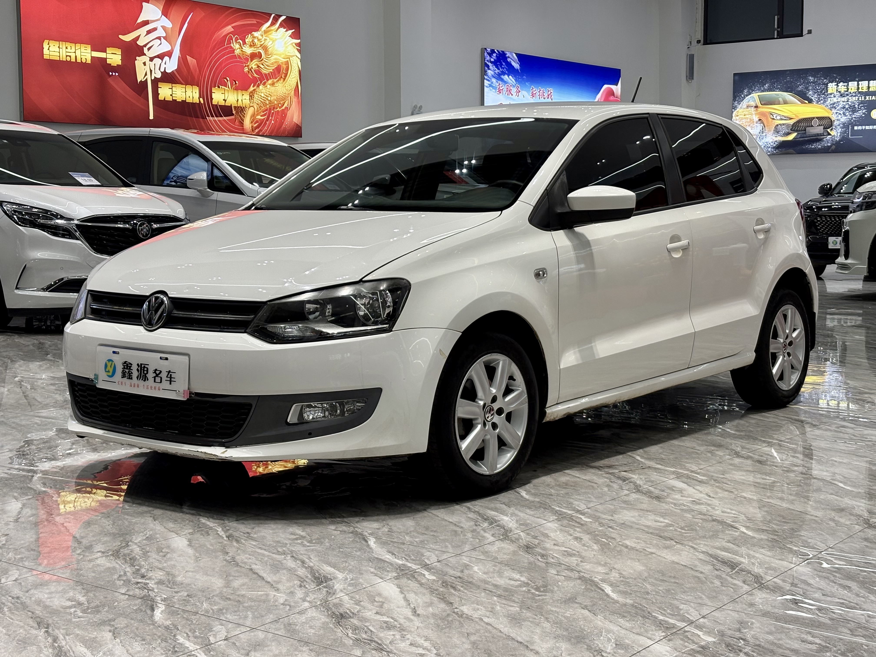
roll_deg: +0.5
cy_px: 328
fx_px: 1316
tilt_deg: -5.8
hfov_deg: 36.8
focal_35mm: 52
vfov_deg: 28.0
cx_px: 438
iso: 40
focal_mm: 5.96
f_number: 1.6
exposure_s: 1/100
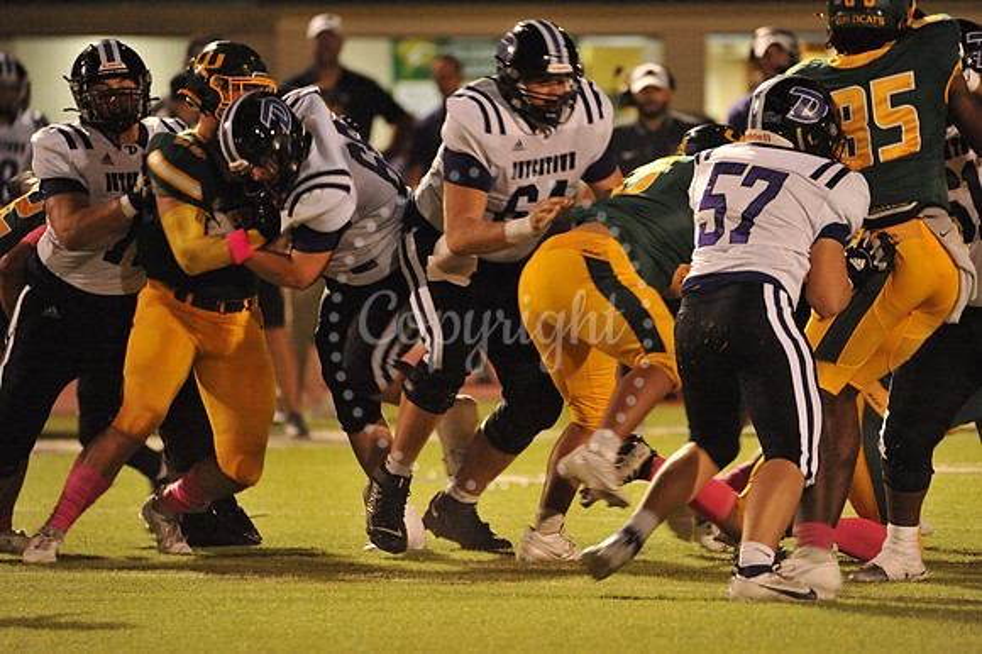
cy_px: 327
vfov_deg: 2.7
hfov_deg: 4.1
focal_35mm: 500
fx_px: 13631
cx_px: 491
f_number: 6.3
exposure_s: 1/160
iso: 6400
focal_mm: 500
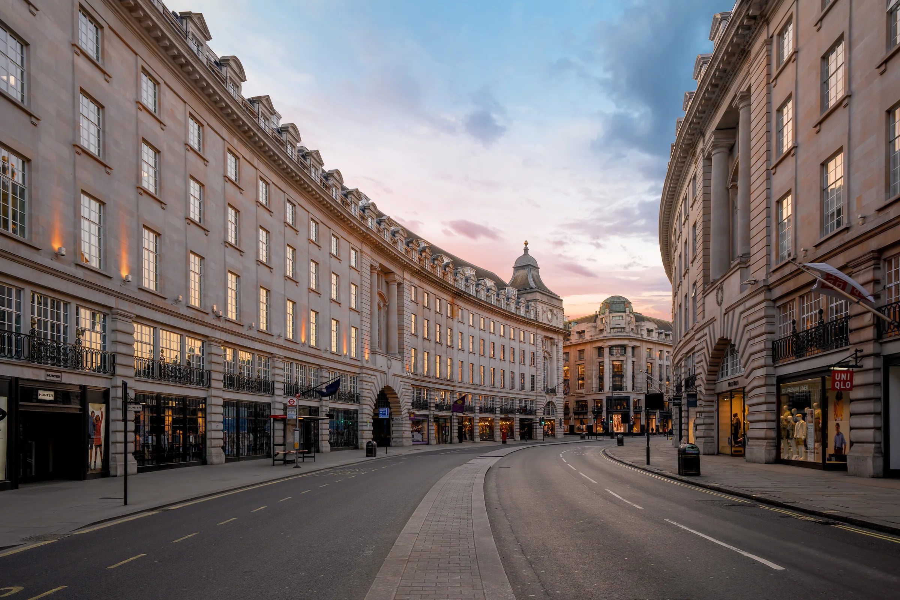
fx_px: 600
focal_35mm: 24
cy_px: 300
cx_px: 450
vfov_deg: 53.1
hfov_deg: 73.7
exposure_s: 1/125
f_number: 8
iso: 500
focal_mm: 24
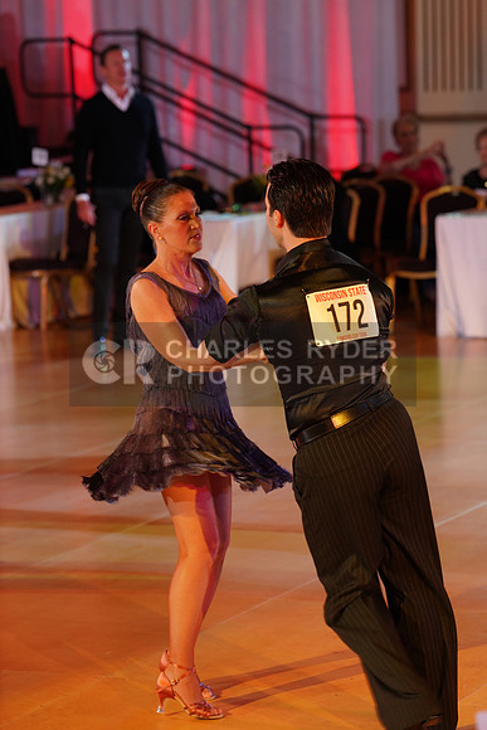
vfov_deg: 14.2
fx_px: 2920
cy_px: 365
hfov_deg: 9.5
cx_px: 244
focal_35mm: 144
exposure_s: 1/200
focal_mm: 144
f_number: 5
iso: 1600
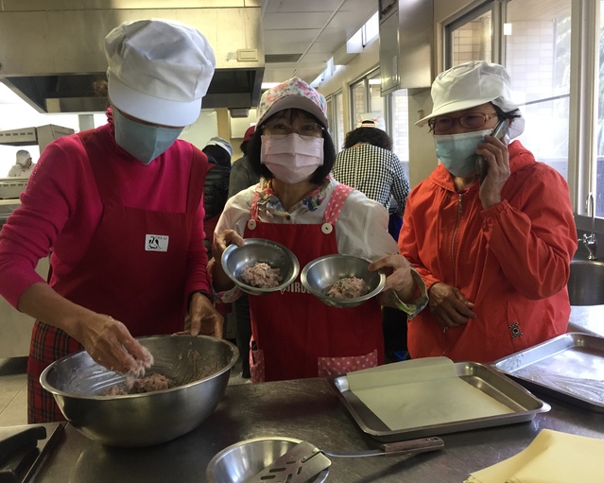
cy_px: 245
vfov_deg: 47.1
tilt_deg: -8.5
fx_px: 554
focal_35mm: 31
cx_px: 290
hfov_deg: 57.2
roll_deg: +2.4
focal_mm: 4.15
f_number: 2.2
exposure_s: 1/30
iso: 125
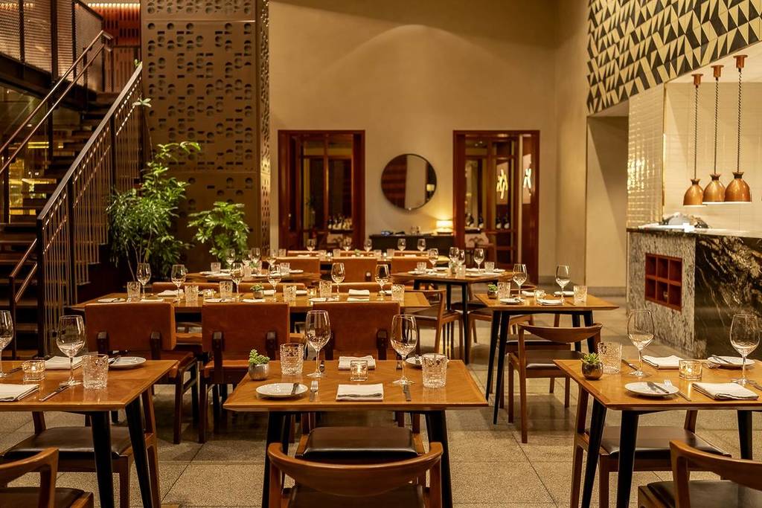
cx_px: 381
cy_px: 254
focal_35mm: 35
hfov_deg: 54.4
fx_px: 741
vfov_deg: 37.9
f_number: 2.8
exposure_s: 1/20
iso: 400
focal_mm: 35
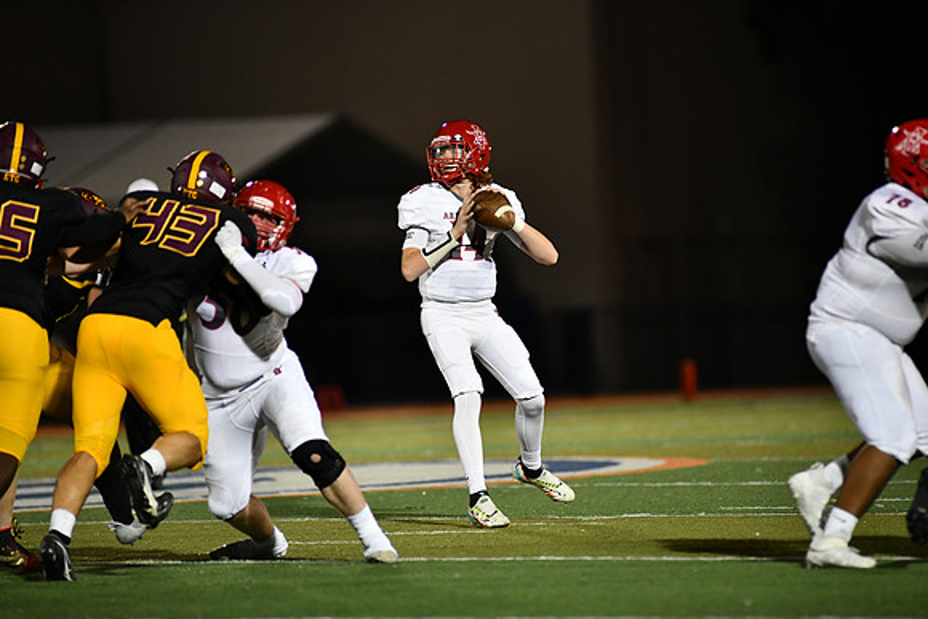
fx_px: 7735
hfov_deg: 6.9
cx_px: 464
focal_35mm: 300
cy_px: 310
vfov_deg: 4.6
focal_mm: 300
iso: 2000
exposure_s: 1/1000
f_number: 2.8
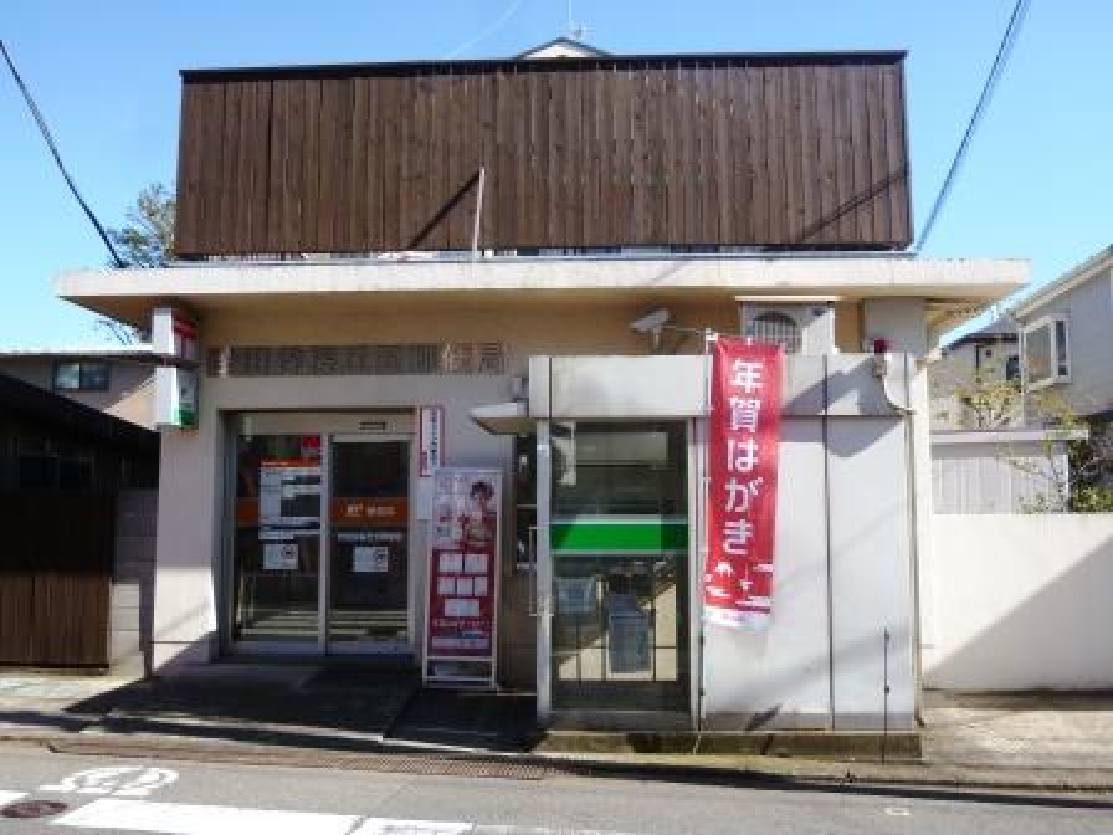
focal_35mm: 29
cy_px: 418
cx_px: 556
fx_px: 932
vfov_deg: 48.2
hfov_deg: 61.7
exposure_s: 1/500
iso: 100
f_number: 2.7
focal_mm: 5.2
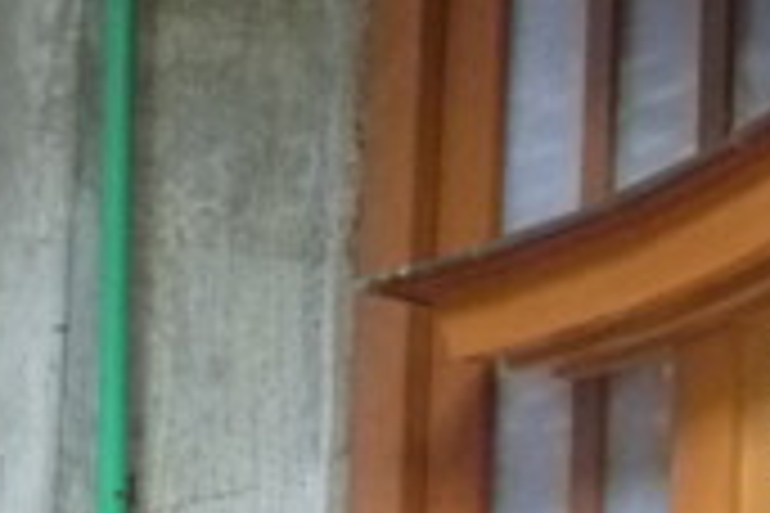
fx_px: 2053
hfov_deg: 19.8
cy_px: 315
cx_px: 950
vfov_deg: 14.2
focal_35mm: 96
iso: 800
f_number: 3.5
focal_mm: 6.3
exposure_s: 1/30
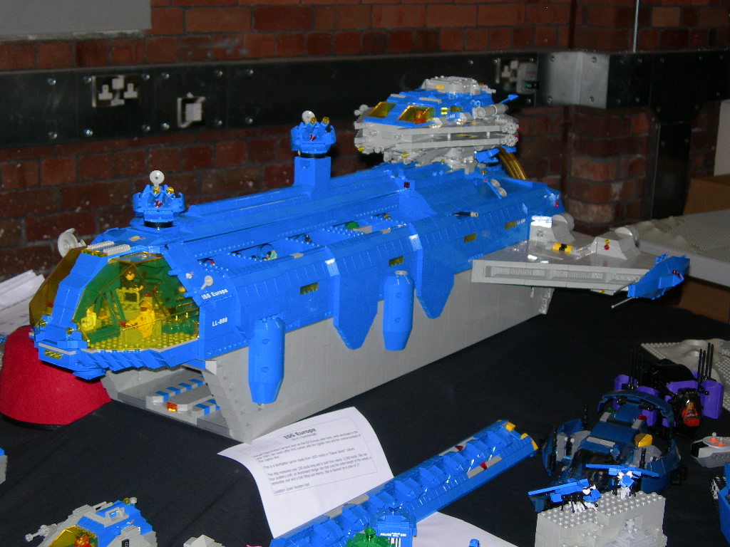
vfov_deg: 24.0
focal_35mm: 61
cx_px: 365
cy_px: 274
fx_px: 1286
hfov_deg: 31.7
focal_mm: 12.7
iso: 110
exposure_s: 1/60.1
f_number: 3.5
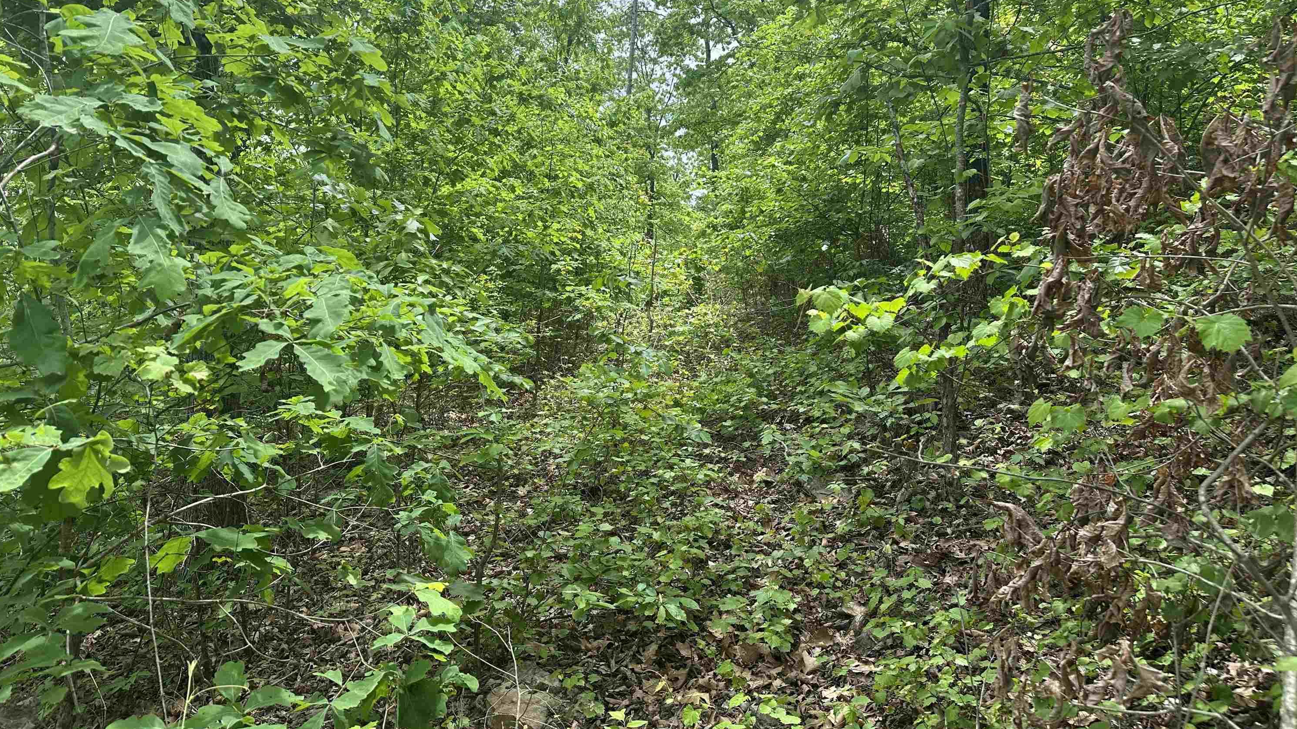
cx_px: 631
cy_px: 274
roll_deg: -2.3
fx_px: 929
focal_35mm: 27
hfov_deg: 69.9
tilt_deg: -1.6
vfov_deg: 42.6
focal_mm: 6.86
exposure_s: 1/943
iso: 80
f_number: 1.78
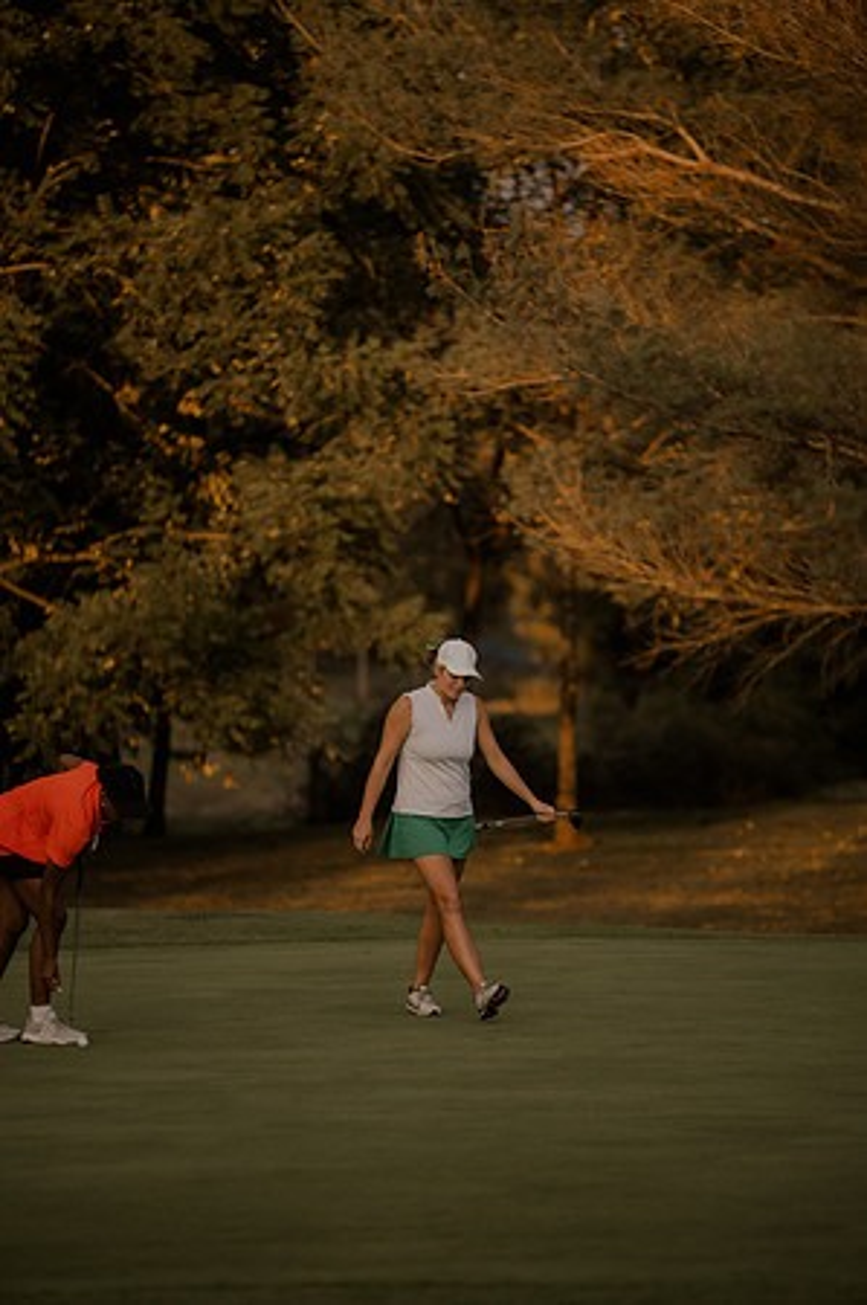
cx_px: 434
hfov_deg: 6.9
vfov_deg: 10.3
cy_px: 652
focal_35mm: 200
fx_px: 7241
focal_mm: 200
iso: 1000
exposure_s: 1/2000
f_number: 2.8
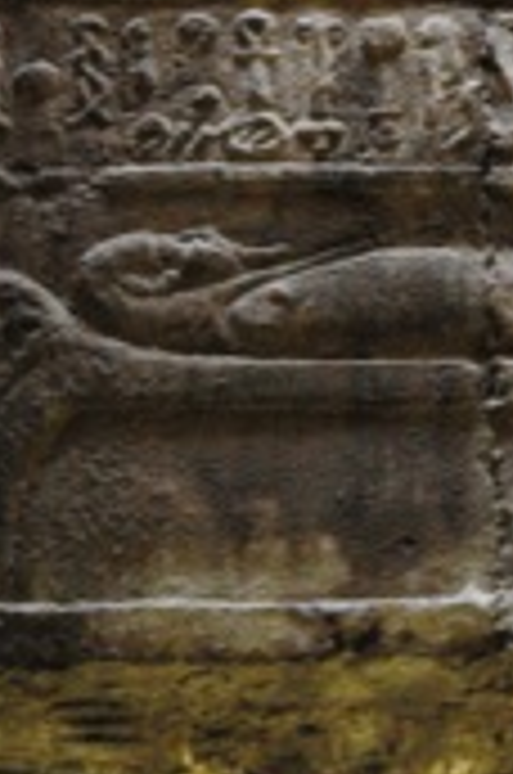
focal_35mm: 230
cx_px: 547
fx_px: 4936
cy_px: 432
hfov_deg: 5.9
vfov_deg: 9.0
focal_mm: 44
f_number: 4.5
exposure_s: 1/10
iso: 1600
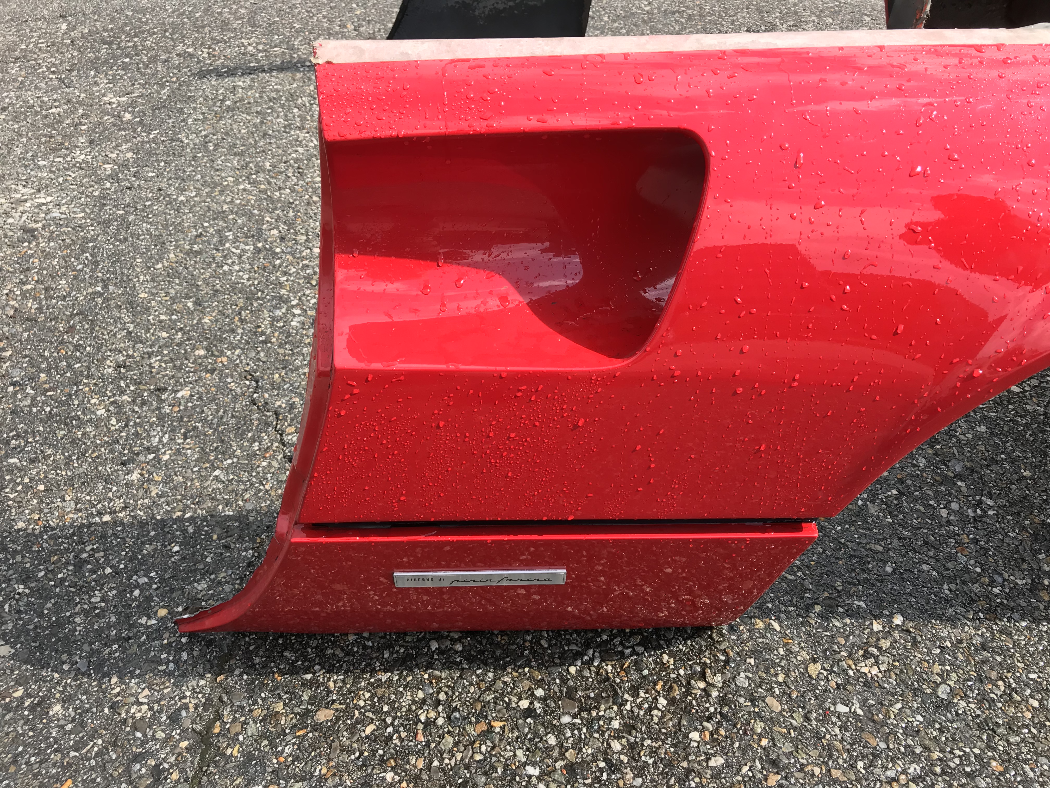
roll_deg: +0.6
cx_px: 525
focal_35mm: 28
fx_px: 849
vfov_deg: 49.7
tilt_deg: -37.8
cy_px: 394
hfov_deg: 63.4
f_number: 1.8
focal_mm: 3.99
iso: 20
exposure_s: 1/778
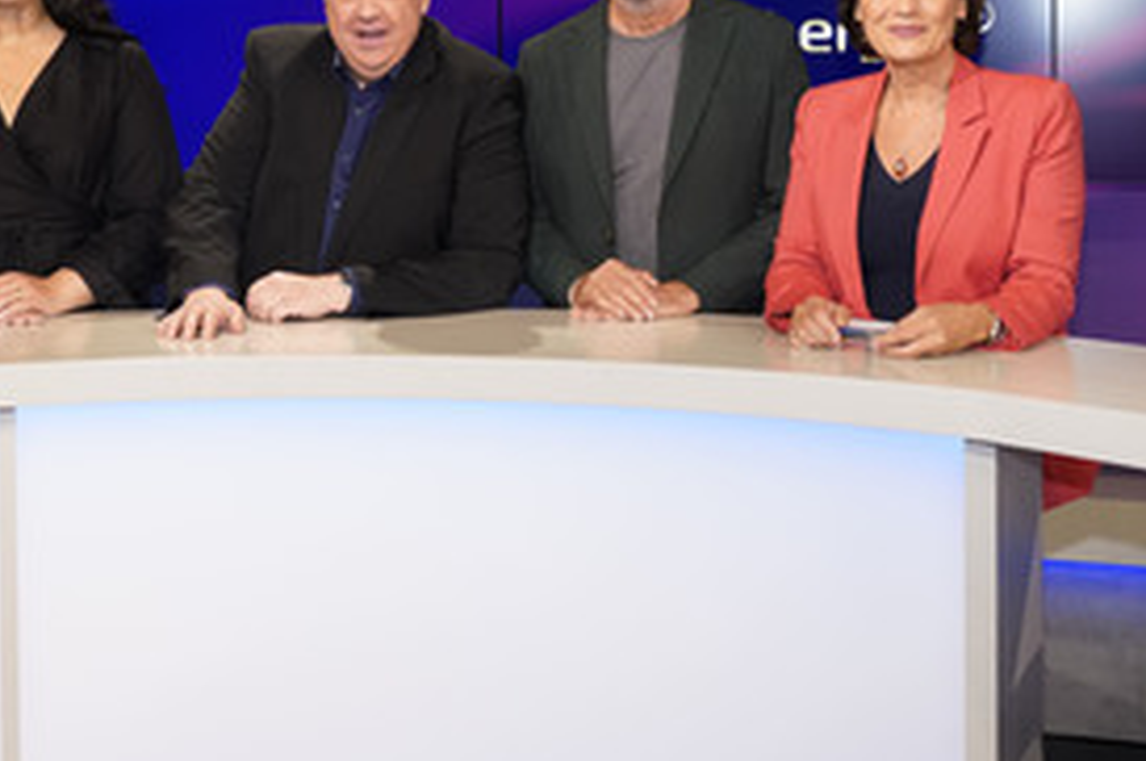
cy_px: 176
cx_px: 291
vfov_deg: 26.0
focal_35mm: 51
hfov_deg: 38.0
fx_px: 1622
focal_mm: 31
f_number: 5
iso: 2000
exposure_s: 1/125
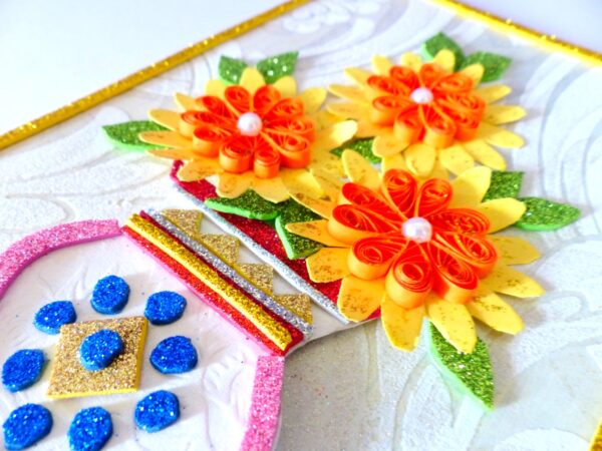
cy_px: 226
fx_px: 435
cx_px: 301
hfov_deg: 69.4
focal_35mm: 25
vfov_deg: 54.9
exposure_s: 1/15
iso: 400
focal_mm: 4.5
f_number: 2.8
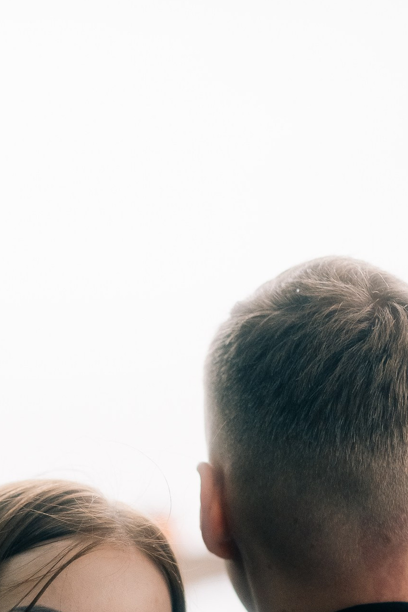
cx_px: 130
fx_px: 1904
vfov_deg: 17.3
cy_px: 766
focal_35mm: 112
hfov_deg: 12.2
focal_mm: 35
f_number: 1.4
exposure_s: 1/2500
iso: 500
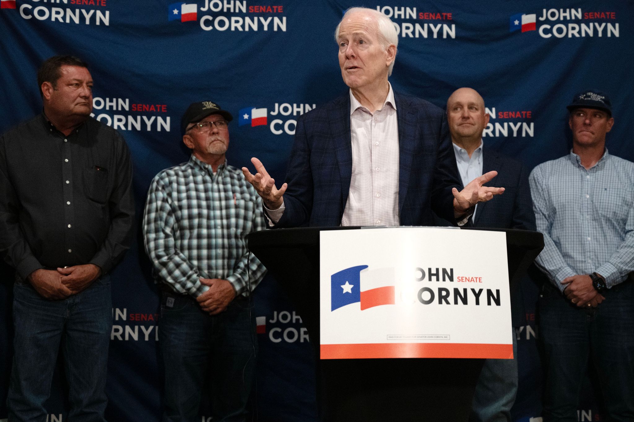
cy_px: 211
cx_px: 317
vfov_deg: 23.8
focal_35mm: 57
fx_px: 1003
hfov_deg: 35.1
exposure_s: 1/400
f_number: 4
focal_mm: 57
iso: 6400
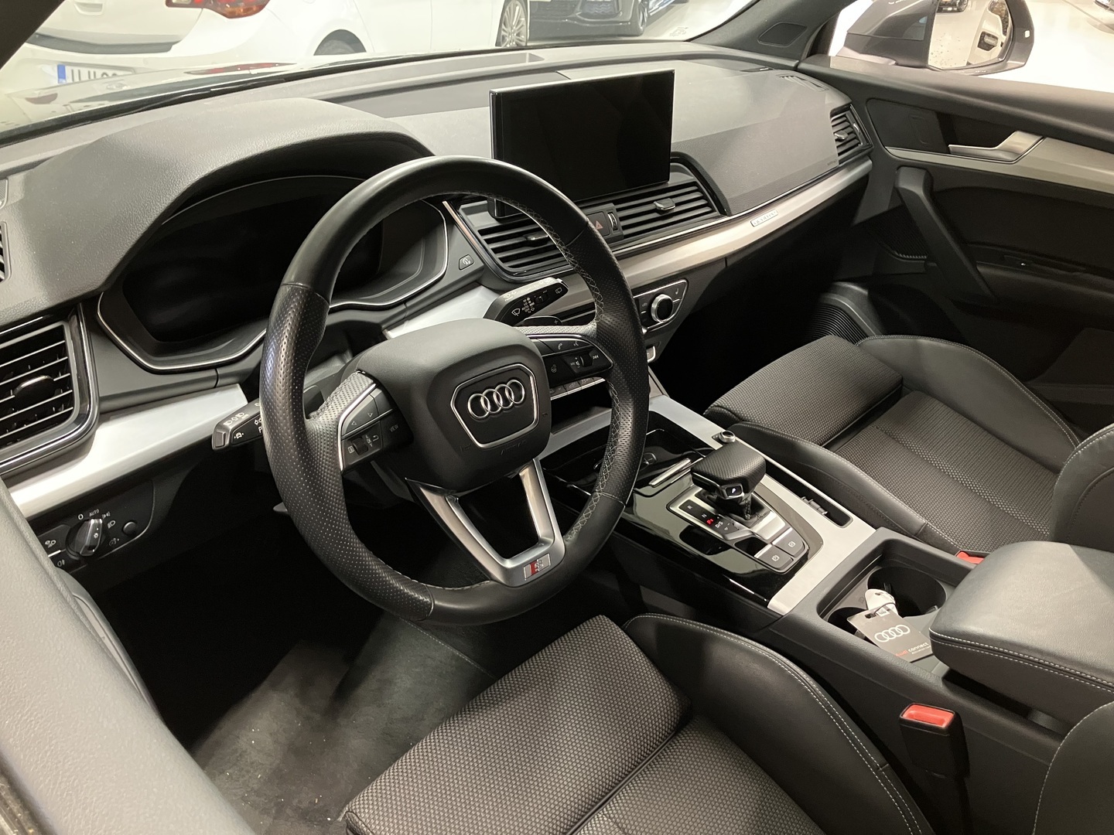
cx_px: 557
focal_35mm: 28
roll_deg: +0.7
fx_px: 901
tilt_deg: -30.0
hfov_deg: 63.4
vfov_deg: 49.7
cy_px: 418
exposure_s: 1/30
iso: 640
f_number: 1.8
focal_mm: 3.99
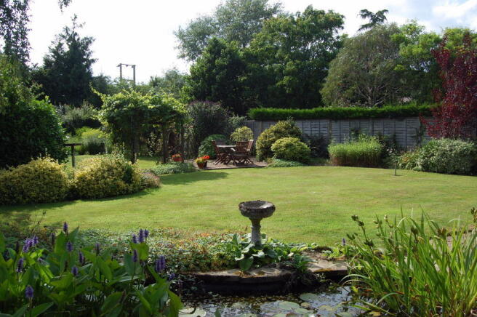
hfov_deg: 62.0
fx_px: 397
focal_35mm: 30
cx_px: 238
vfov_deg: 43.5
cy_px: 158
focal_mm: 20
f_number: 8
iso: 200
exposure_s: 1/250
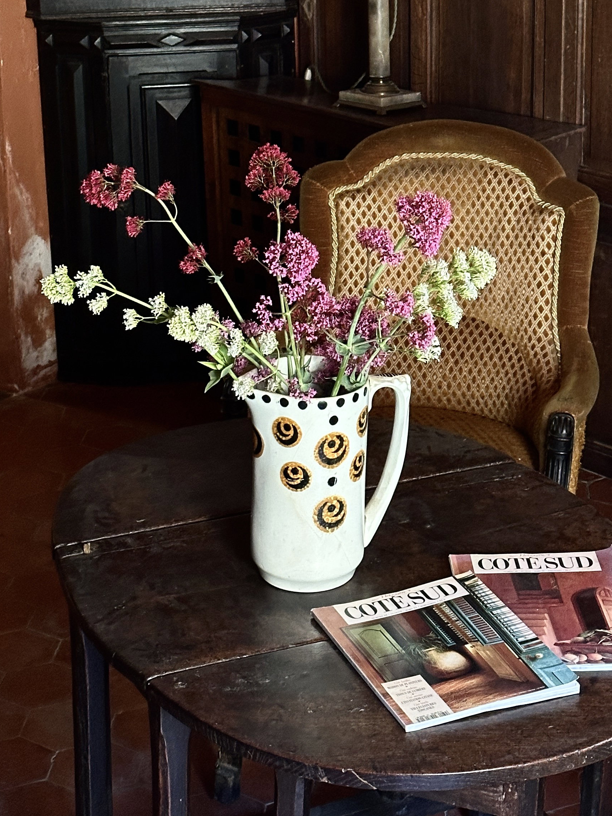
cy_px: 224
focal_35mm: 85
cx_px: 412
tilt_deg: -15.8
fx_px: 2004
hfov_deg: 17.3
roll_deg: -1.2
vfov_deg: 22.8
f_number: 1.78
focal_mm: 6.86
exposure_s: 1/40
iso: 500
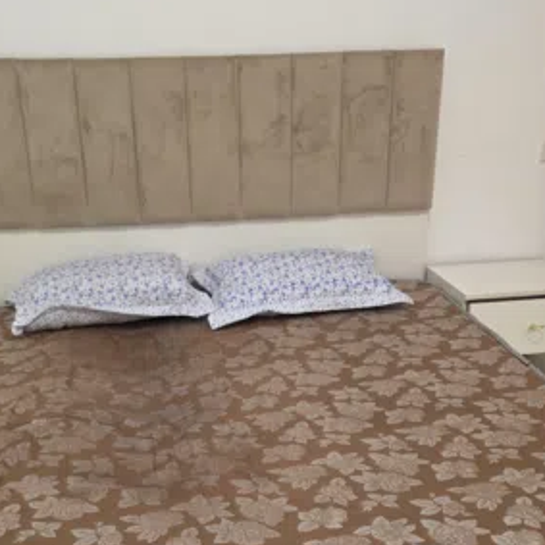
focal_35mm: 46
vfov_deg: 35.5
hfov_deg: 36.8
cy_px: 445
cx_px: 266
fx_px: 819
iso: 320
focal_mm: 6.3
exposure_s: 1/100
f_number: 1.7
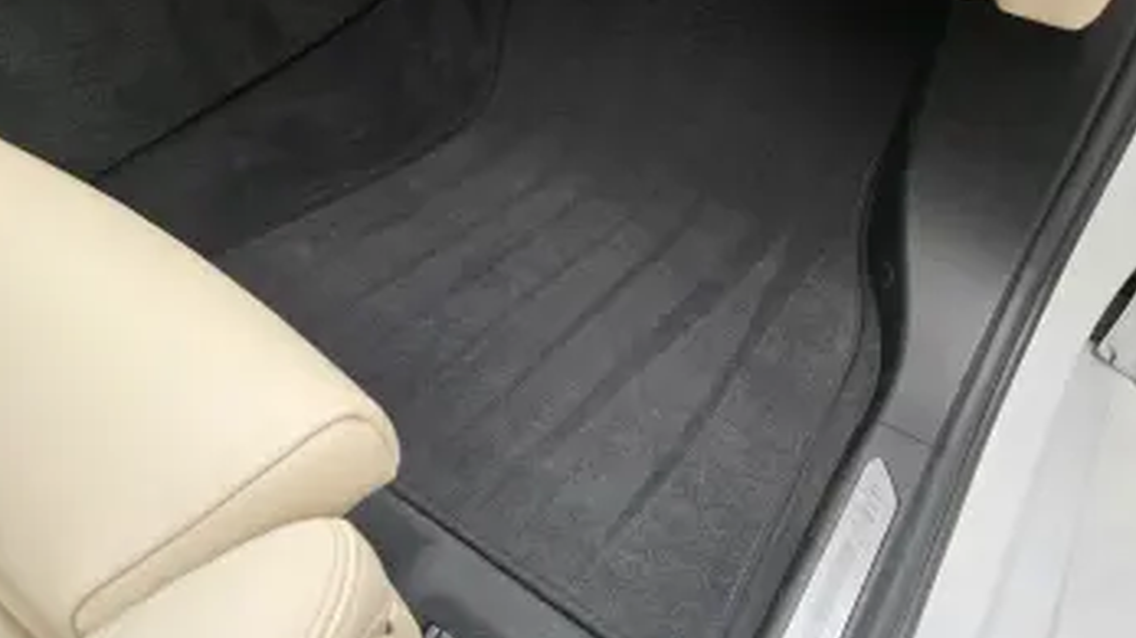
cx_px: 566
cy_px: 219
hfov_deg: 71.9
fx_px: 783
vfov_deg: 43.8
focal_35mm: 26
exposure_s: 1/100
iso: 800
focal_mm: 6.3
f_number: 1.7
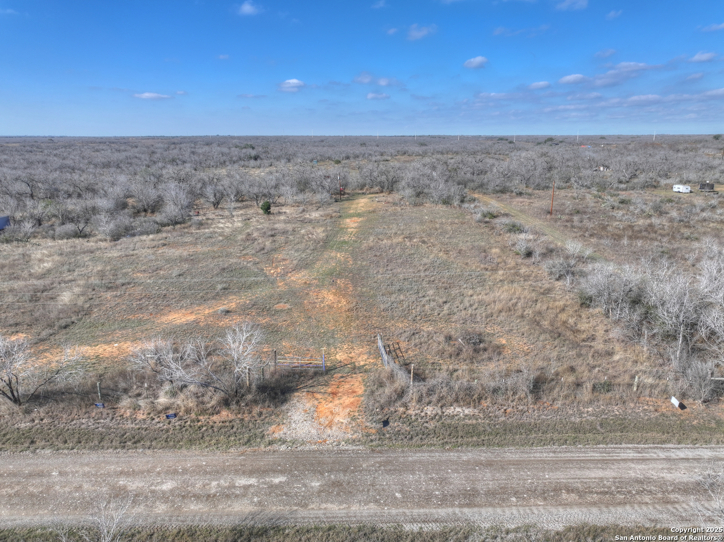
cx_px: 362
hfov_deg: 71.6
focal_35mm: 24
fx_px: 502
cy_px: 271
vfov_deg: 56.8
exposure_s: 1/1600
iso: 100
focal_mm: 12.3
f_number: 2.8
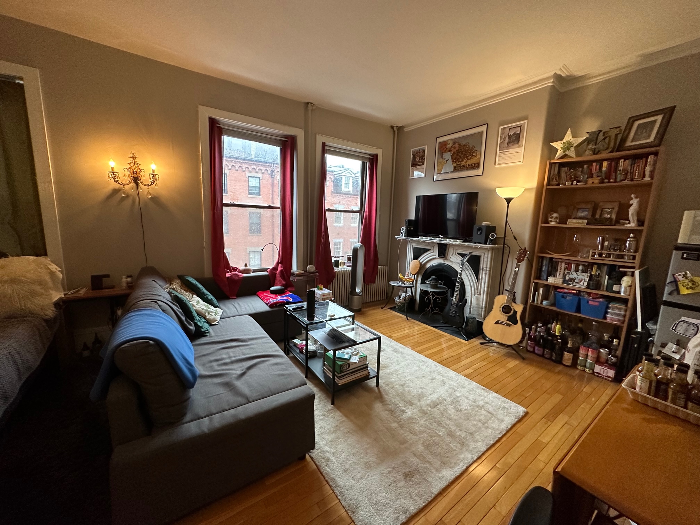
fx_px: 283
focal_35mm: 14
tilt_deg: -8.5
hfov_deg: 102.1
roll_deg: -1.9
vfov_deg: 85.7
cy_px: 262
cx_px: 350
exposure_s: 1/59
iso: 400
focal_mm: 2.22
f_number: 2.2
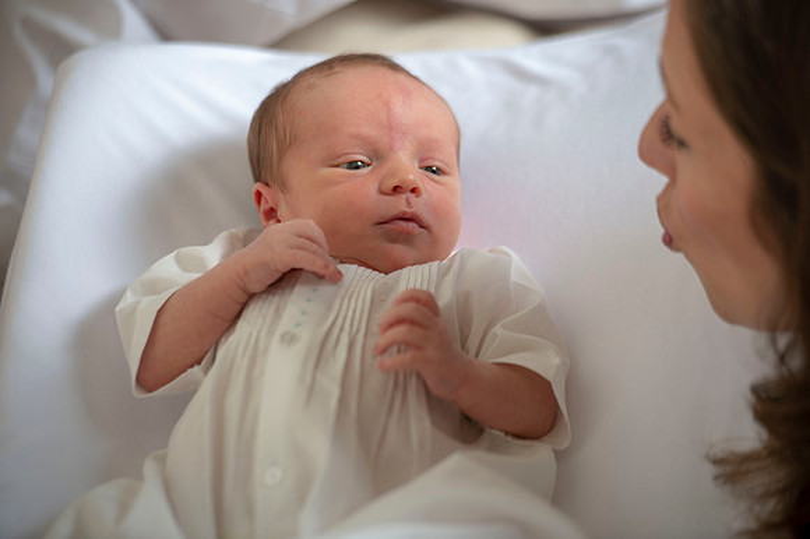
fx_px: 4272
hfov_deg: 10.8
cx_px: 405
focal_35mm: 190
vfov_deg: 7.2
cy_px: 270
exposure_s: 1/160
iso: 80
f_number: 2.8
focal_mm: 190
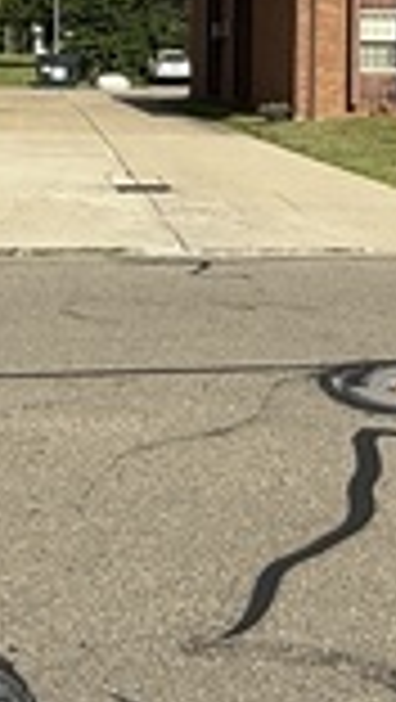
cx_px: 83
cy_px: 117
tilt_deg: -2.4
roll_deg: -1.1
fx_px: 1211
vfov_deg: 31.3
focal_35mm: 65
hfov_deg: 18.4
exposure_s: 1/2506
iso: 50
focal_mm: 2.22
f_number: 2.2
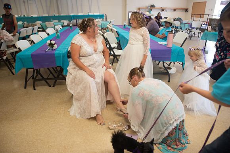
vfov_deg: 53.2
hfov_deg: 73.7
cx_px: 115
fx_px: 153
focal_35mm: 24
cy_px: 76
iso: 400
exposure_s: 1/125
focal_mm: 24
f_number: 3.5
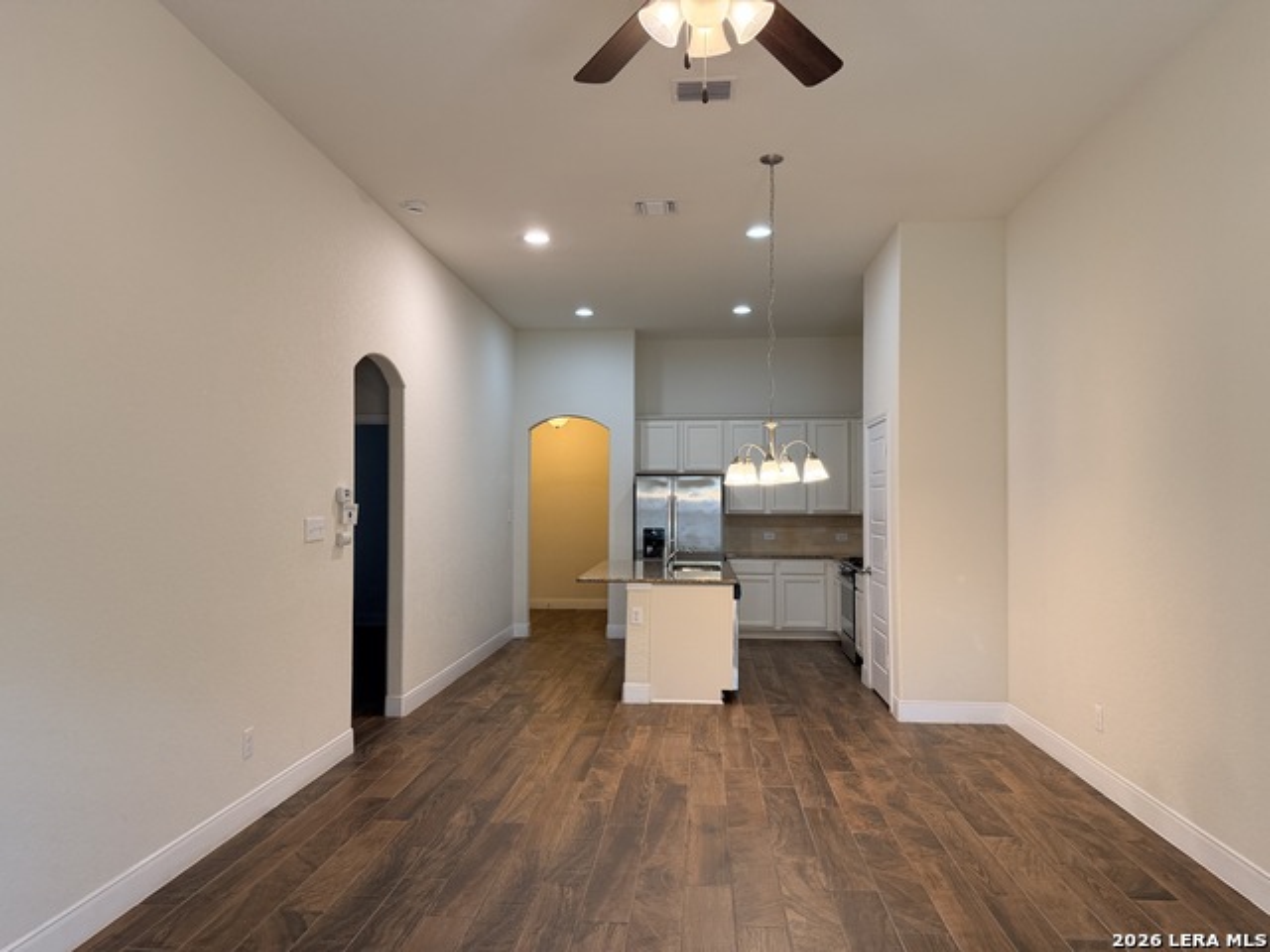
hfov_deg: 71.6
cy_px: 476
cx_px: 635
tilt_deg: +2.0
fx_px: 881
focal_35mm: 24
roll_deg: +0.1
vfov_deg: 56.8
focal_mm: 6.76
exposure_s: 1/120
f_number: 1.78
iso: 250
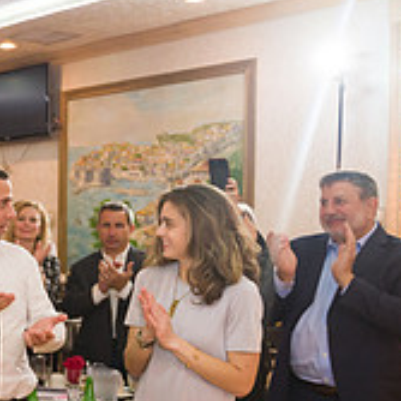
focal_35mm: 71
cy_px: 261
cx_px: -250
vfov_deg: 24.2
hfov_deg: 19.9
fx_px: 931
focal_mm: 24
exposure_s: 1/125
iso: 1000
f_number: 3.2
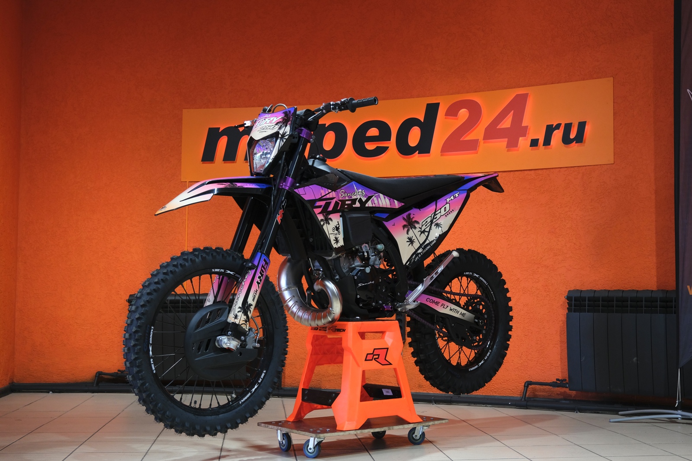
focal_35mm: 46
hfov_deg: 42.7
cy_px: 230
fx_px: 884
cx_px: 346
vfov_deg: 29.2
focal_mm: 30.8
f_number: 4
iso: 1250
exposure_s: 1/100
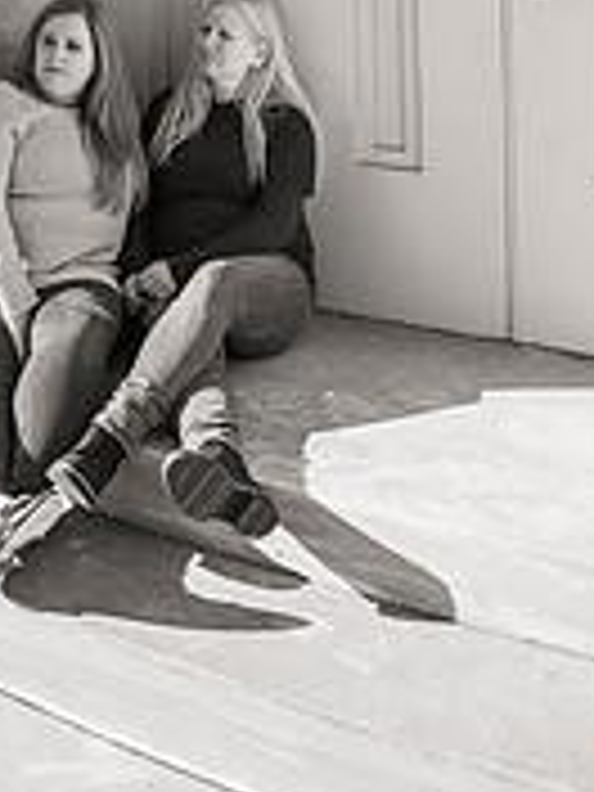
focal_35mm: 59
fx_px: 1350
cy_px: -180
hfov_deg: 24.4
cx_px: 108
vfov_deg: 28.2
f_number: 4
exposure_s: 1/3200
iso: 400
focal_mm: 24
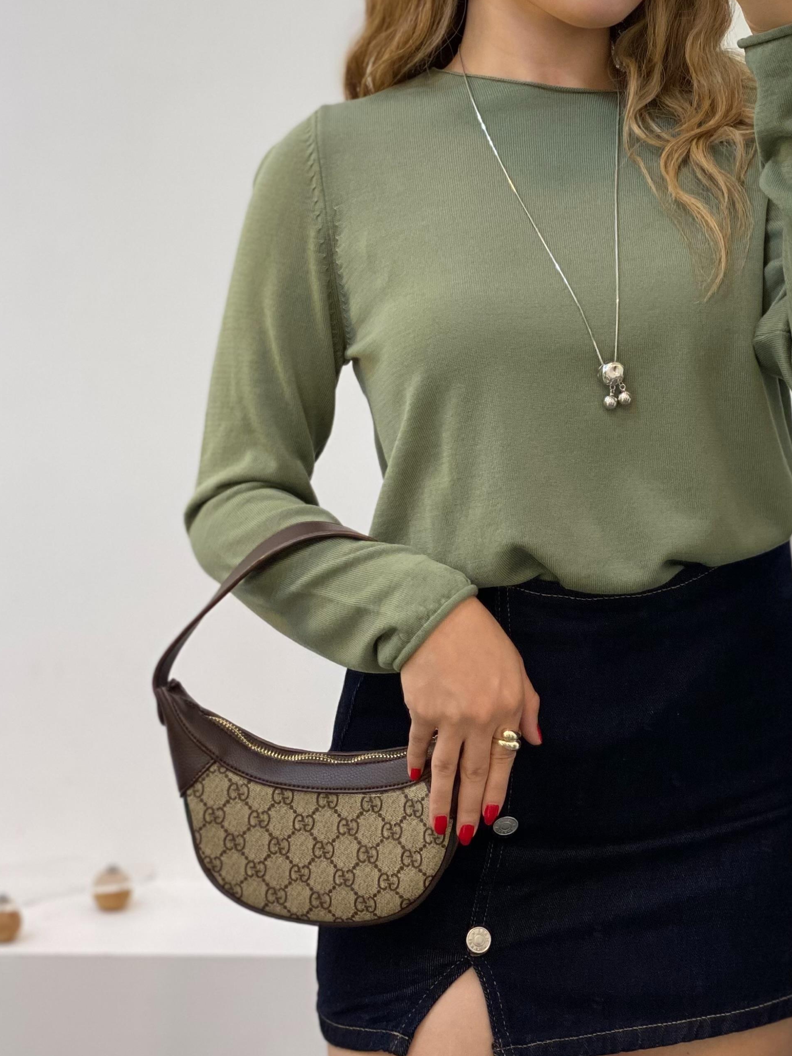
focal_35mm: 82
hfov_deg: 17.9
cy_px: 335
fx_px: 2501
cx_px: 587
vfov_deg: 23.7
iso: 100
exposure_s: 1/100
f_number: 2
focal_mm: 6
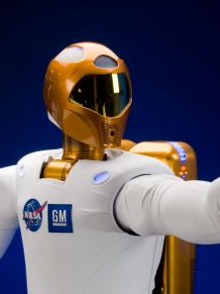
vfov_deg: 17.2
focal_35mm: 114
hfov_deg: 12.9
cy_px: 206
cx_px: 169
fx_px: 968
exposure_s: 1
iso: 100
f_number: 22
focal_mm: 55
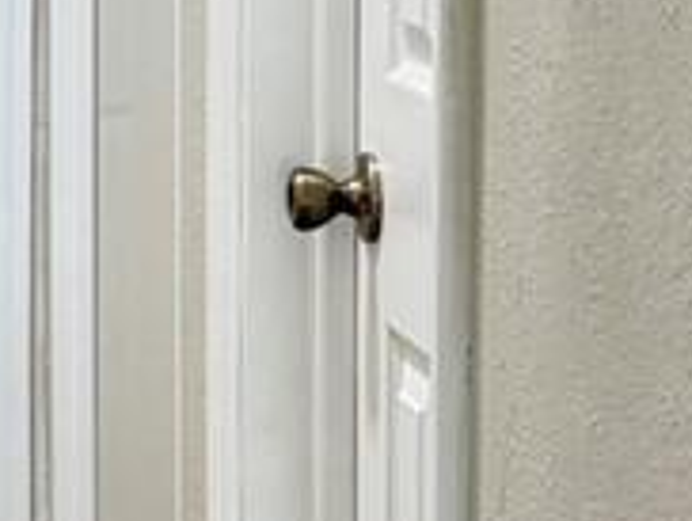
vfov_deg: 9.4
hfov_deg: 11.9
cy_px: 61
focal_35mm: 158
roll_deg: -0.4
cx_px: -369
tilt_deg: -5.4
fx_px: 3163
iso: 200
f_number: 1.78
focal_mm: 6.76
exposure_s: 1/60
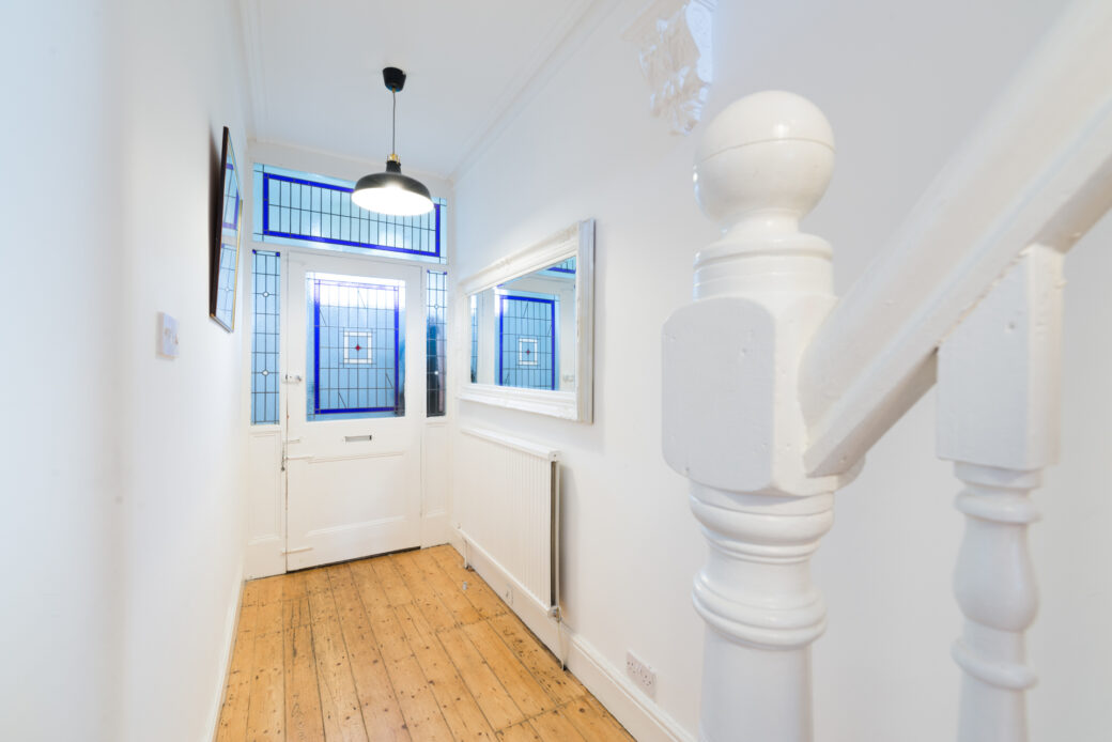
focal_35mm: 15
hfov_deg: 100.4
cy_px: 371
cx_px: 556
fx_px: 463
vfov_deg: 77.4
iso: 100
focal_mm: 15
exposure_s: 2
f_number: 9
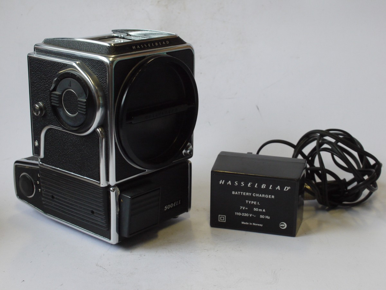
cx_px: 193
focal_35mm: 60
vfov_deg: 24.4
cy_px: 145
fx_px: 669
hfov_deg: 32.2
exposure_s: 1/160
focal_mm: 30
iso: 800
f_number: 8
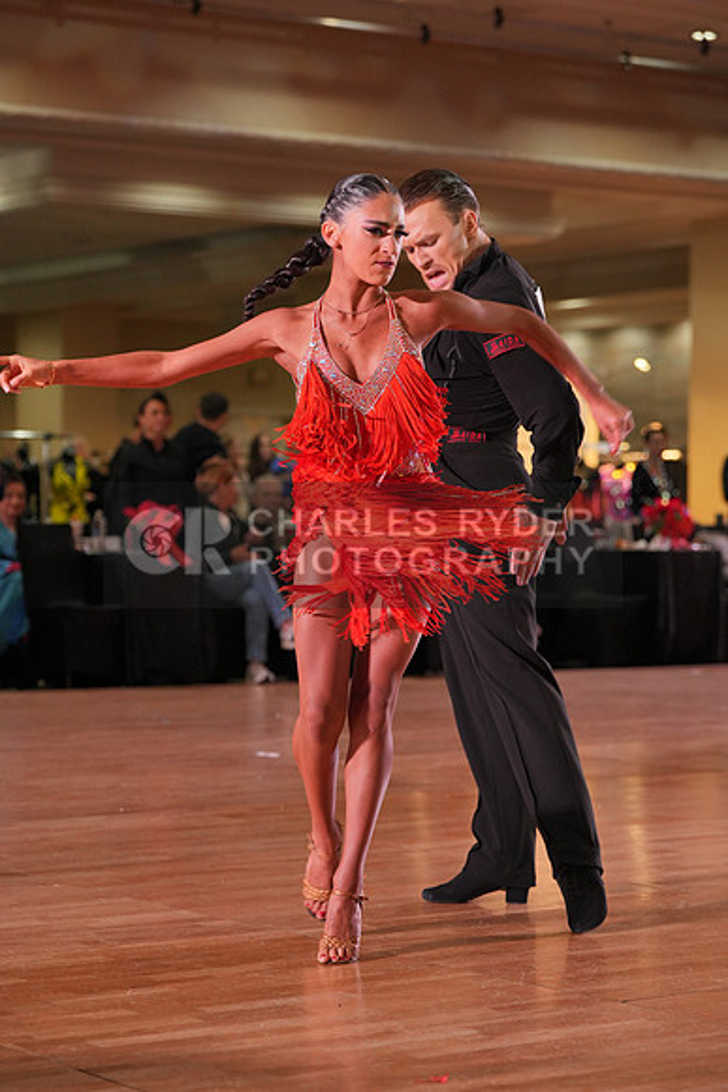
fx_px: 2698
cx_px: 364
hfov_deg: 15.4
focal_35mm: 89
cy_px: 546
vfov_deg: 22.9
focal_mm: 89
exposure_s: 1/400
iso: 1600
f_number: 4
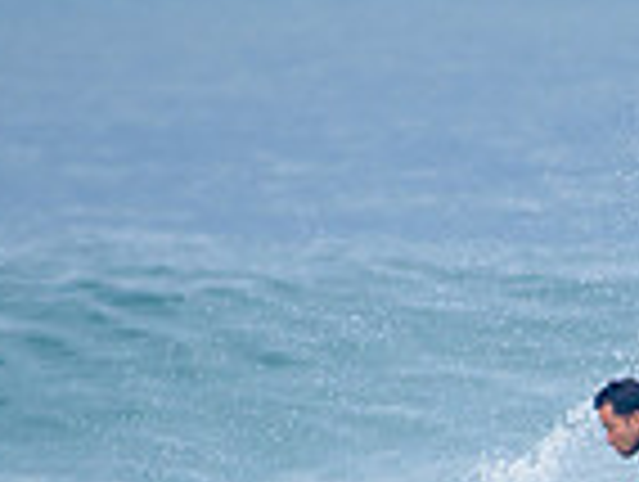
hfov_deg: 1.0
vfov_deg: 0.8
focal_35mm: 1958
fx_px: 36205
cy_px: 601
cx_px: 662
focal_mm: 500
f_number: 5.6
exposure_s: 1/2000
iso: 280
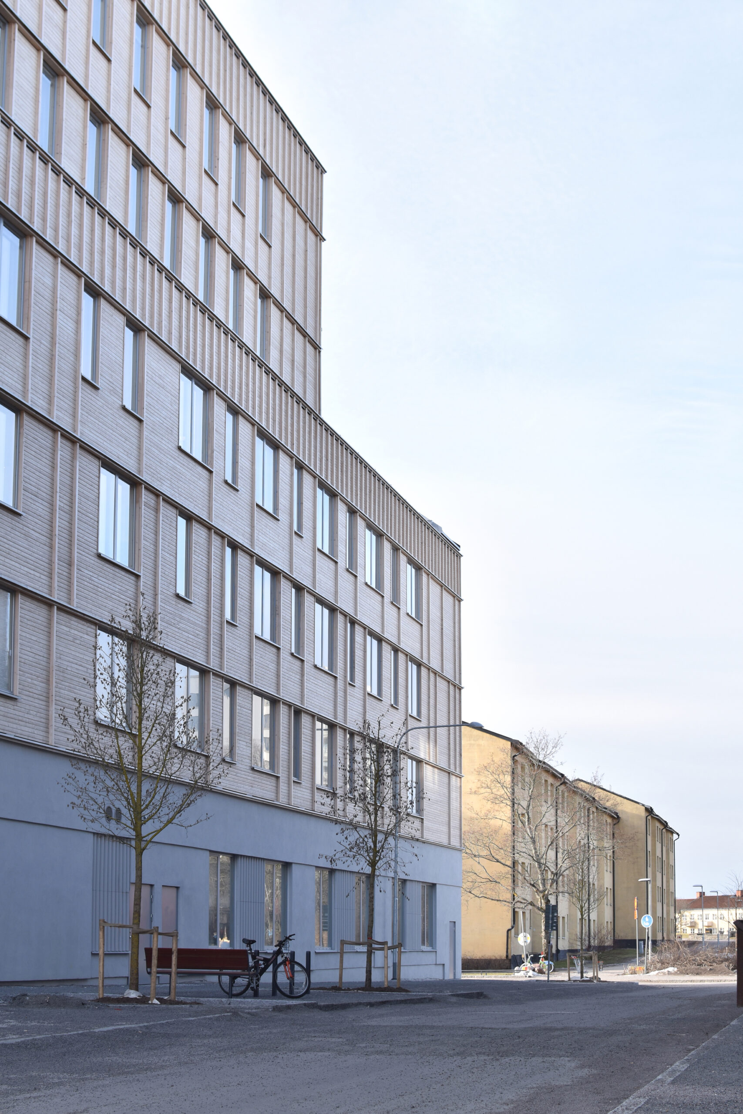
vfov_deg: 37.8
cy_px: 557
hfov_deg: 25.8
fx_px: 1625
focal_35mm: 52
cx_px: 372
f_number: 6.3
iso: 160
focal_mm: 35
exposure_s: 1/160
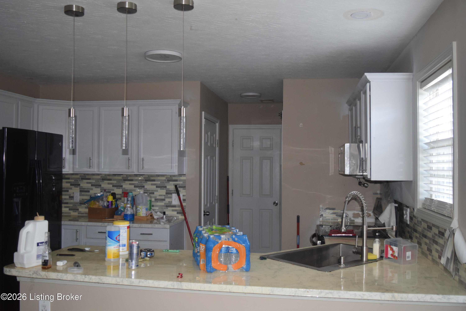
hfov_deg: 53.1
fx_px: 466
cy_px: 156
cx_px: 233
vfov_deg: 36.9
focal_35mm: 36
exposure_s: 1/60
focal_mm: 24
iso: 800
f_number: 4
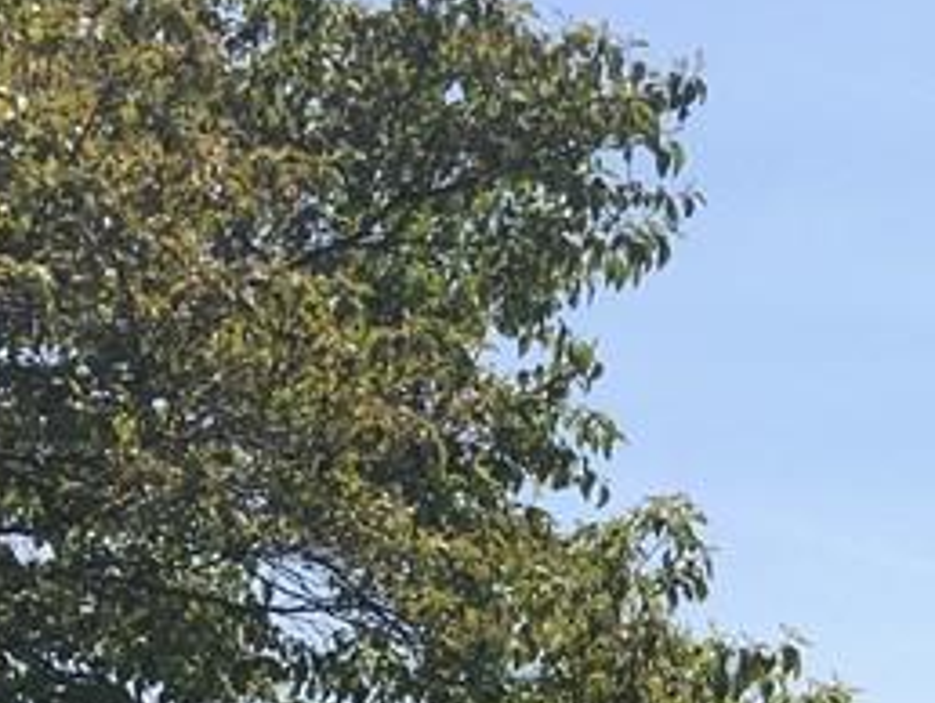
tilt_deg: +2.1
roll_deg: +1.0
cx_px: 1402
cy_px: 1203
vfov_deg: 12.0
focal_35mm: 115
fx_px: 3109
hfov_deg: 15.7
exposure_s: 1/2079
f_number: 2.2
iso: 25
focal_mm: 4.15
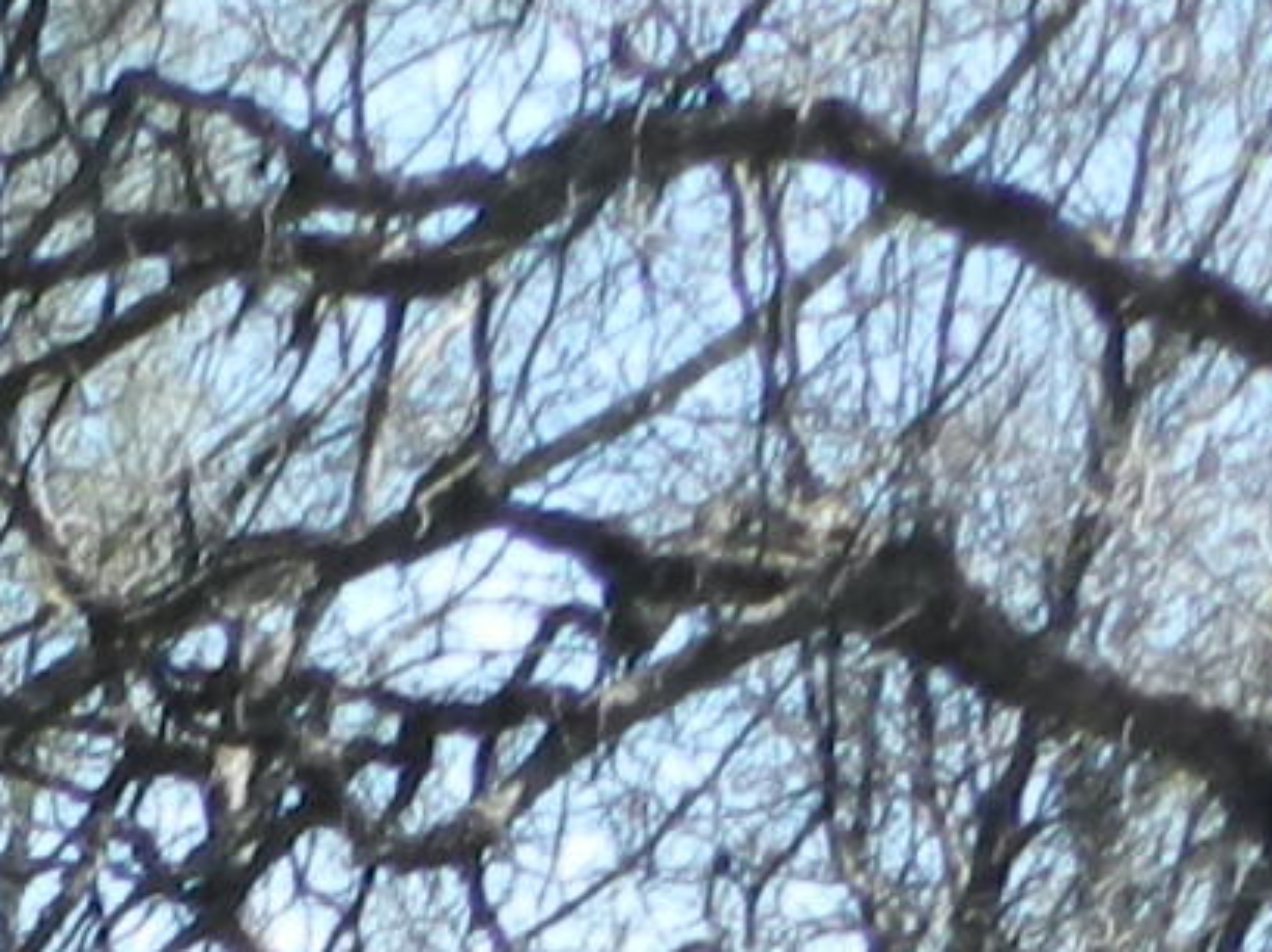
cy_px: 3460
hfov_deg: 7.5
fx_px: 8628
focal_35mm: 235
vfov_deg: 5.6
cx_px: -2376
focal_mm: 5.6
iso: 160
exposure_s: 1/500
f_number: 3.7
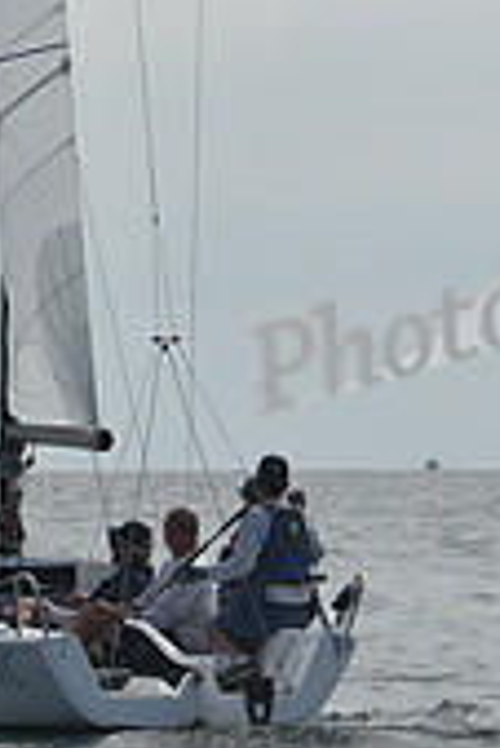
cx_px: 24
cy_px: -319
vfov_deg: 5.8
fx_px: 7276
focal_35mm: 350
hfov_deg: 3.9
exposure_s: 1/1250
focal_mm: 102
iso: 320
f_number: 13
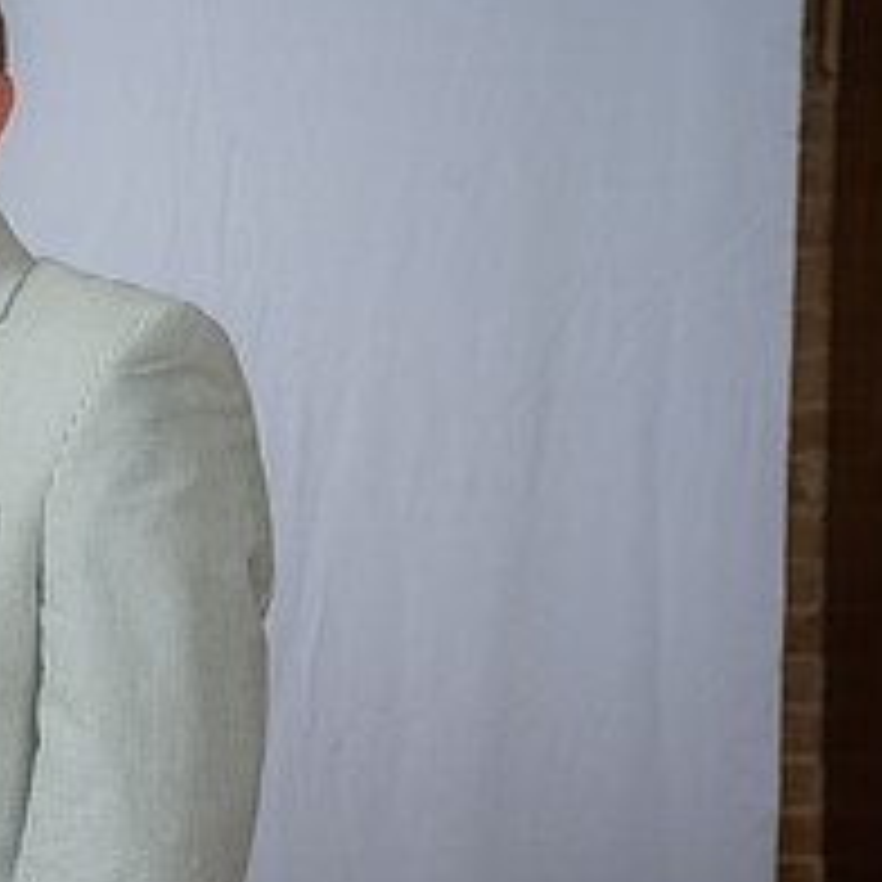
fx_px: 3978
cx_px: -346
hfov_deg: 12.2
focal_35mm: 138
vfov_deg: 12.6
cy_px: 742
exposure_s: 1/200
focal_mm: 55
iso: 250
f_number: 6.3
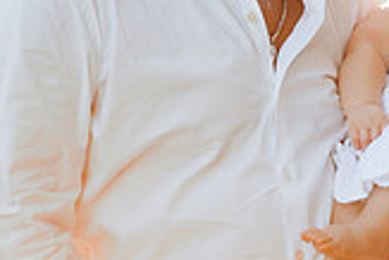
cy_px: 94
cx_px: 475
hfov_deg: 4.3
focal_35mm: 481
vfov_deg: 2.9
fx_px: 5202
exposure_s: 1/500
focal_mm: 135
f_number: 1.8
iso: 80
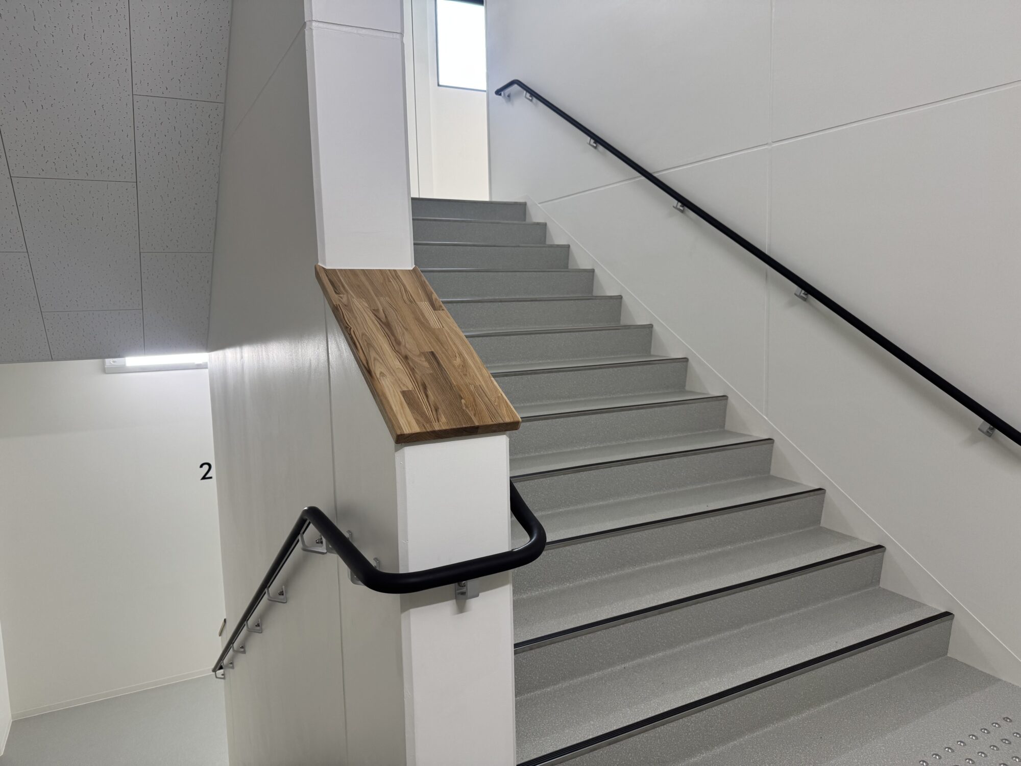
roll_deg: +2.4
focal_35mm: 24
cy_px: 383
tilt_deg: -5.3
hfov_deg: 71.6
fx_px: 708
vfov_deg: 56.8
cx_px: 510
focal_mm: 6.76
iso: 125
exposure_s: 1/121
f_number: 1.78
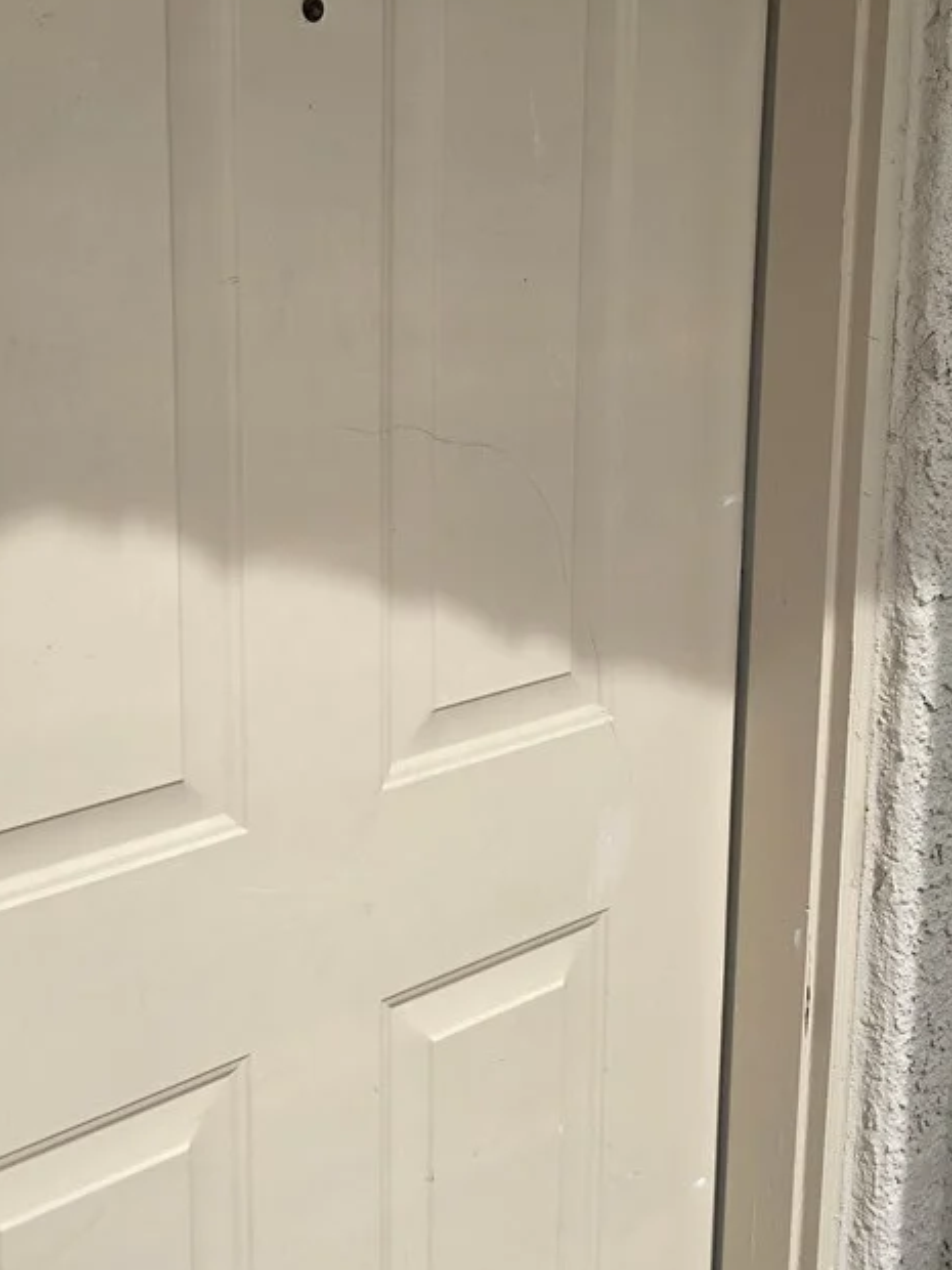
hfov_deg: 36.8
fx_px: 1393
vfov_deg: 47.9
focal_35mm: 38
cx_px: 242
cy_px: 393
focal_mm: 6.3
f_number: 1.7
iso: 12
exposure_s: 1/825
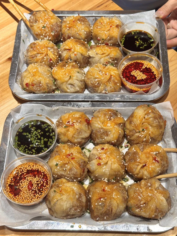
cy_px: 118
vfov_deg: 39.7
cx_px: 88
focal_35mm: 48
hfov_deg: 30.3
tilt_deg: -62.7
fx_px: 327
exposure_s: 1/50
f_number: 1.78
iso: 64
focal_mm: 6.76
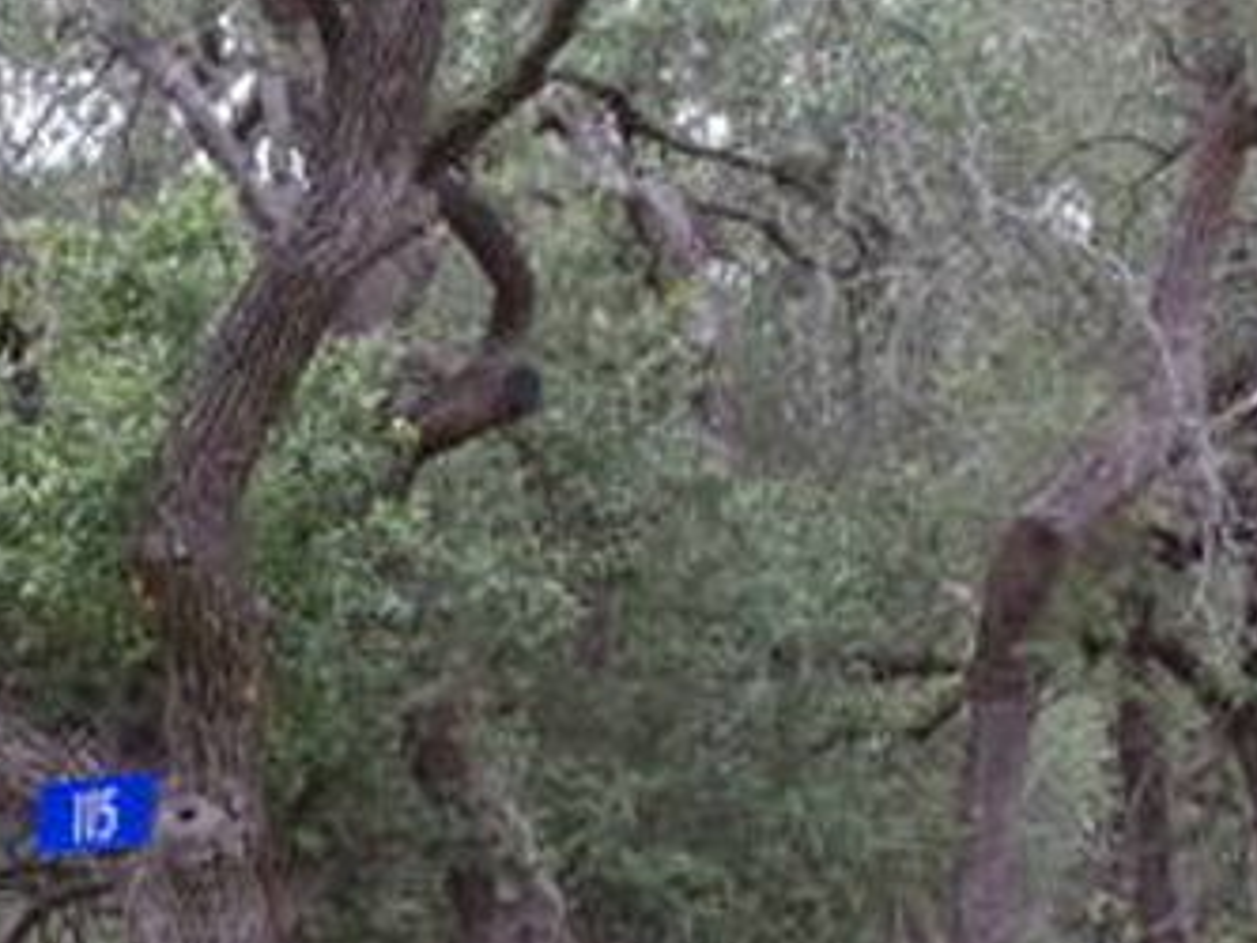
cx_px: 60
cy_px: 762
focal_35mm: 166
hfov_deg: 11.8
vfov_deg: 8.9
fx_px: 6030
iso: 80
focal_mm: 9.8
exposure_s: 1/105
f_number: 4.3
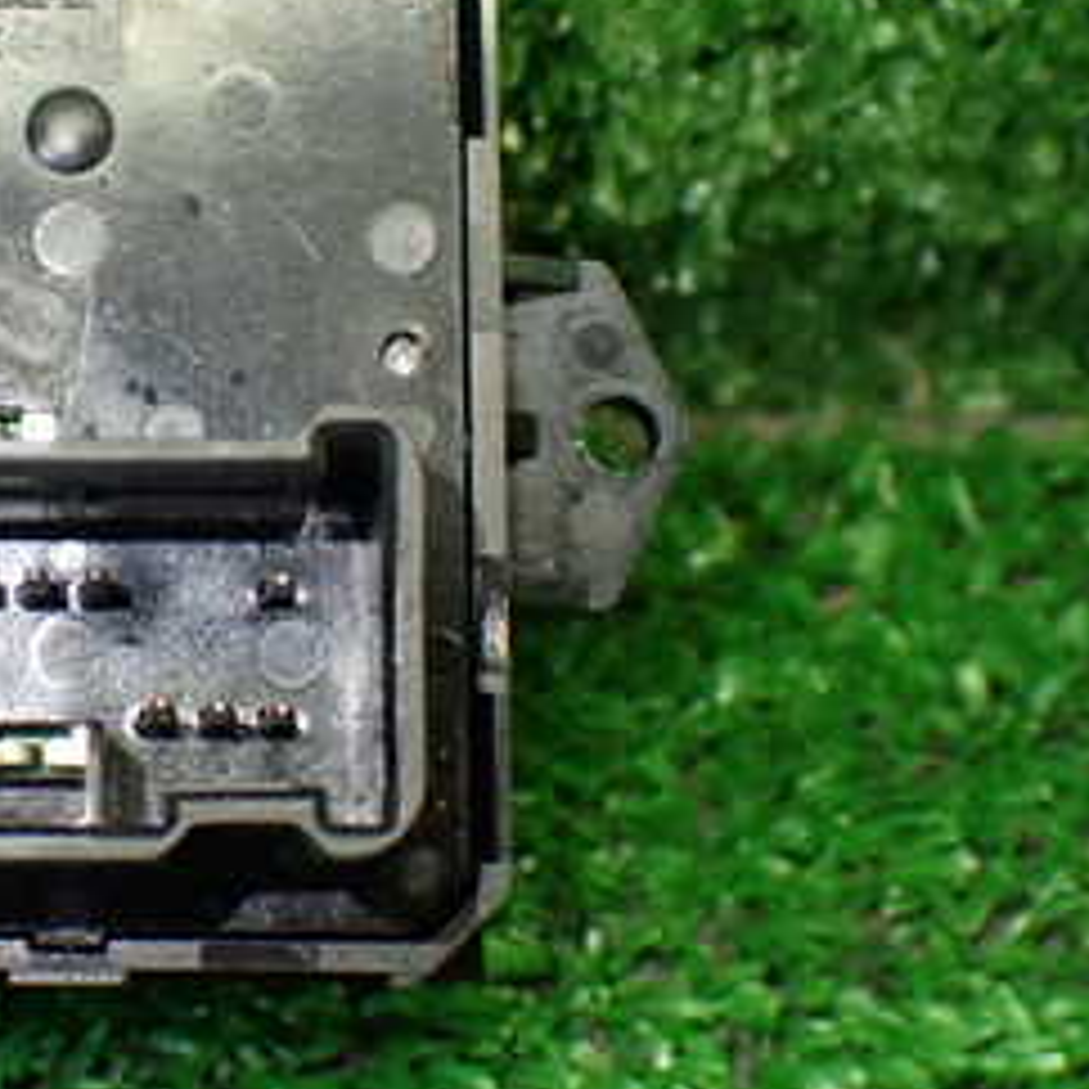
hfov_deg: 18.8
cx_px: 32
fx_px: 3203
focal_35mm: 90
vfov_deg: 19.3
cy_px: 410
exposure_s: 1/125
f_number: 2.8
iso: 800
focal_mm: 7.31
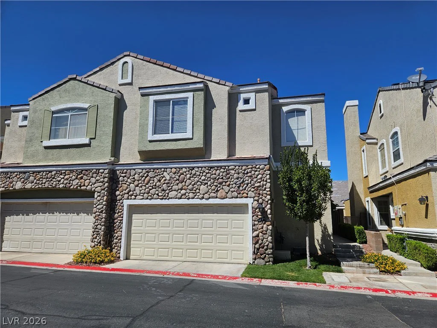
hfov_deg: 73.9
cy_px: 164
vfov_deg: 58.9
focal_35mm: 23
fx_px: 290
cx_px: 218
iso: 25
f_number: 1.8
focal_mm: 5.4
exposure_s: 1/2921
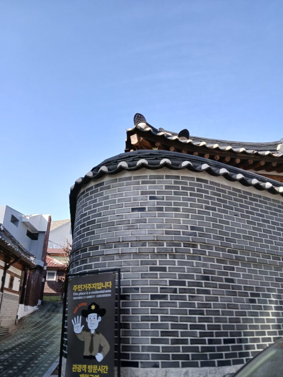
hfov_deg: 53.1
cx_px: 142
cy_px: 188
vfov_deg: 67.3
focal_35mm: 26
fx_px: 283
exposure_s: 1/294
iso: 20
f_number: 1.8
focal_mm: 3.98
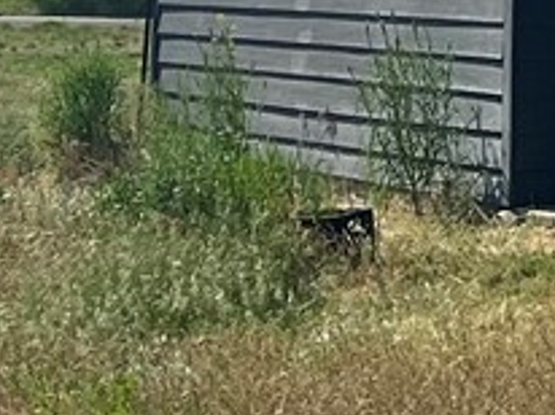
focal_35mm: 202
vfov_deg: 6.9
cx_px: 568
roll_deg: -0.3
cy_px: -631
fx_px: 3235
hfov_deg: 9.7
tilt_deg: +10.2
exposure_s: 1/10309
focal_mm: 5.7
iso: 50
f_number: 1.5
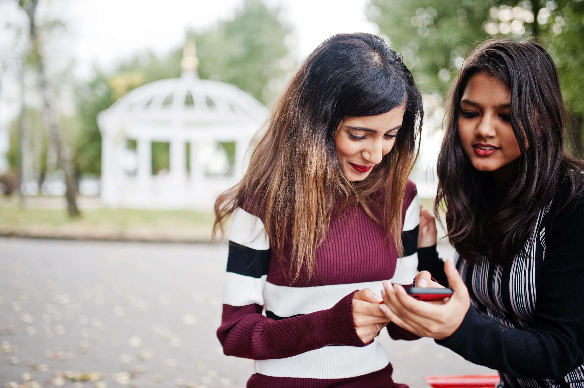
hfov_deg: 54.5
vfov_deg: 37.8
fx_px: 567
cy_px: 194
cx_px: 292
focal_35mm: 35
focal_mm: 35
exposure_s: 1/800
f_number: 1.4
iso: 200
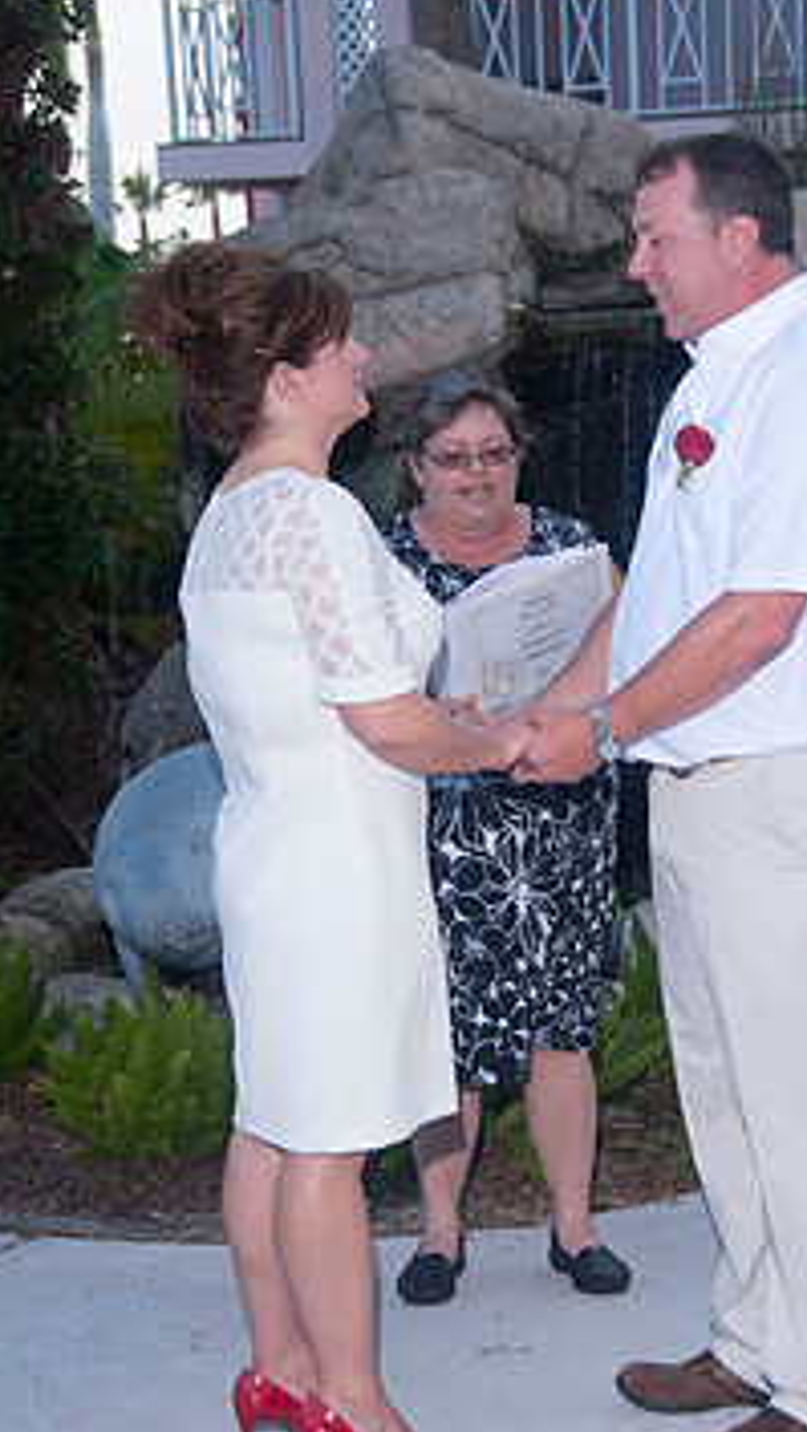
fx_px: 3038
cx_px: 570
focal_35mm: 80
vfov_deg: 26.5
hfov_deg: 15.1
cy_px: 730
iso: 200
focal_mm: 40
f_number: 5.6
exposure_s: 1/250
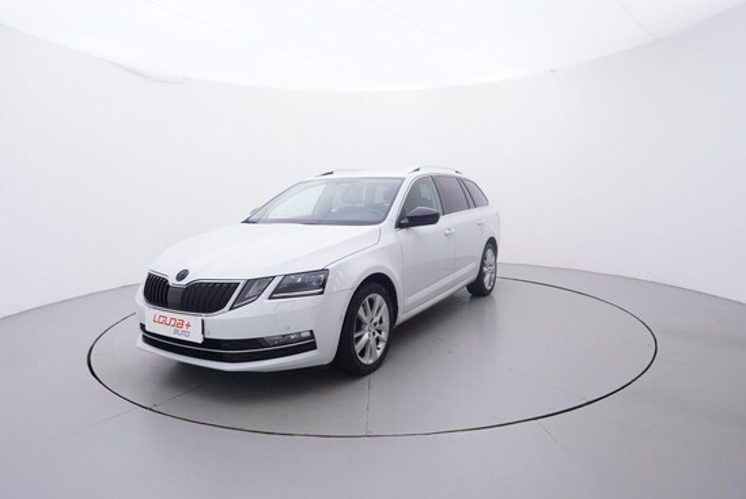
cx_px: 373
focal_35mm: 22
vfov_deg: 56.2
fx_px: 467
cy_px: 250
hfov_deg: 77.3
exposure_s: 1/80
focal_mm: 15
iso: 200
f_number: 5
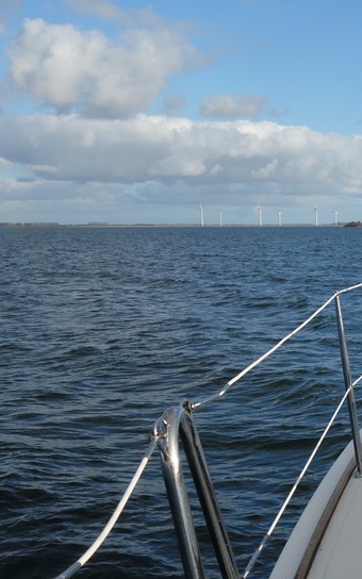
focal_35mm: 63
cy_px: 365
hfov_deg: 18.8
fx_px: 994
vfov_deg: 32.3
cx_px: 500
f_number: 5.6
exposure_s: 1/500
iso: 125
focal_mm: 10.4
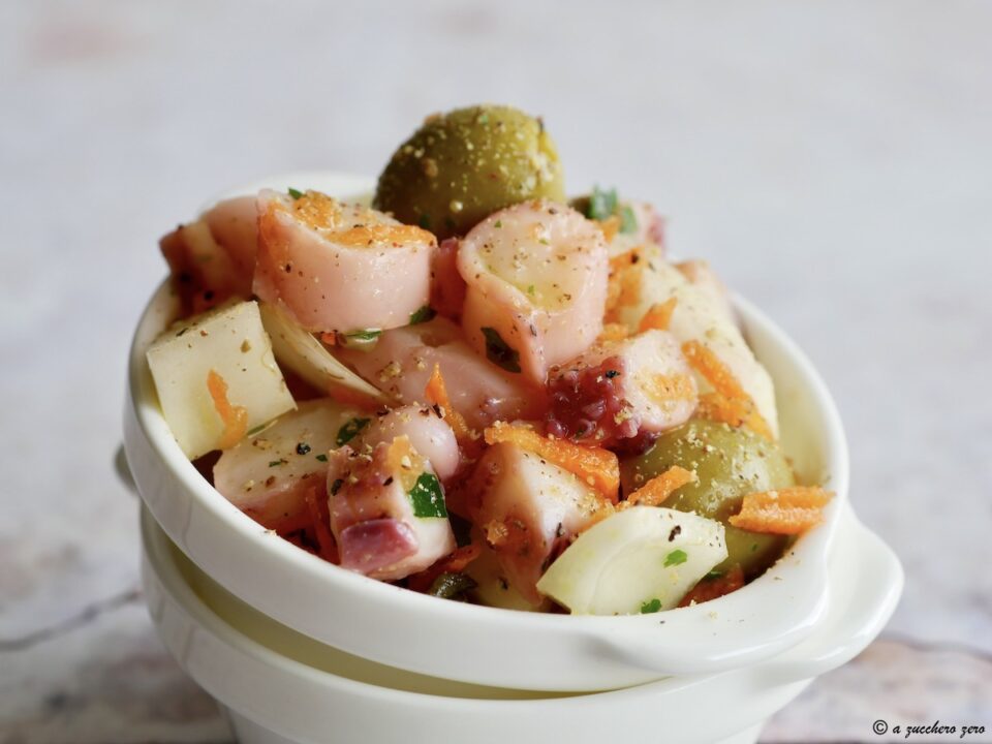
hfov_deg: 22.8
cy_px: 372
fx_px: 2465
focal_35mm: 86
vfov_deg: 17.2
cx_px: 496
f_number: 4.5
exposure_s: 1/25
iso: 200
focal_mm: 43
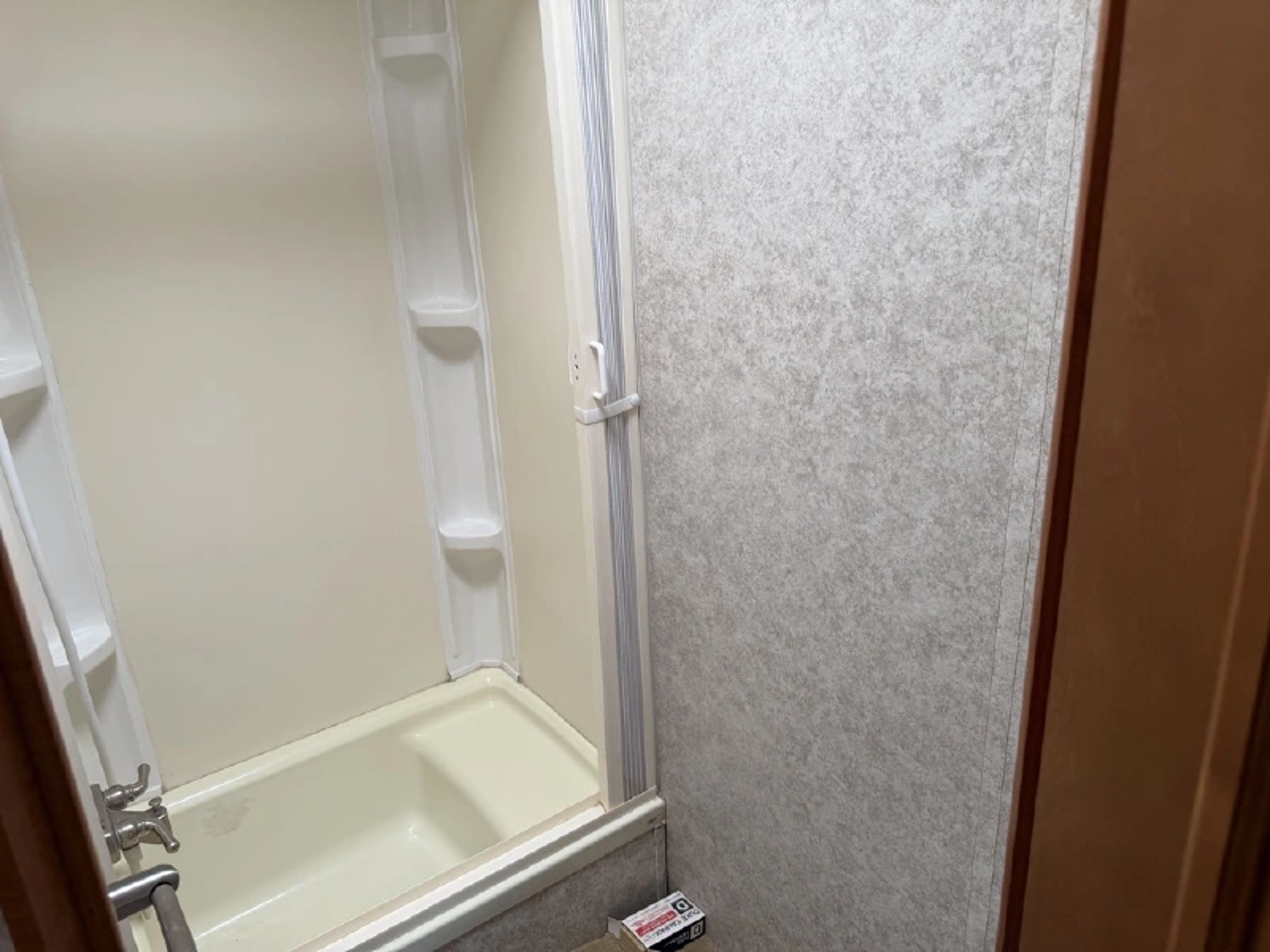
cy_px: 476
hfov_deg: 71.6
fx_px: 881
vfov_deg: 56.8
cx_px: 635
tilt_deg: -18.8
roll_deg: +3.1
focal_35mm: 24
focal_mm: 6.76
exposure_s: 1/121
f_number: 1.78
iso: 100
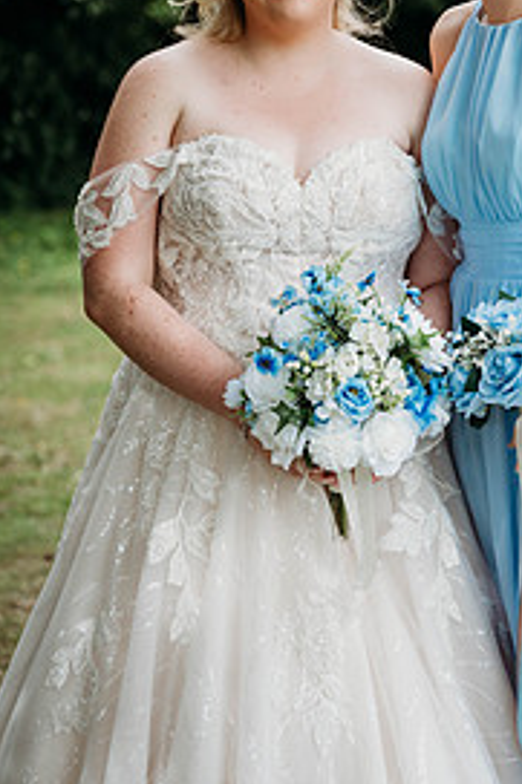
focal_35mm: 116
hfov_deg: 11.7
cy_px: 239
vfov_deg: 17.6
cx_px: 427
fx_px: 2526
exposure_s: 1/2500
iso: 400
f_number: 2.8
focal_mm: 70
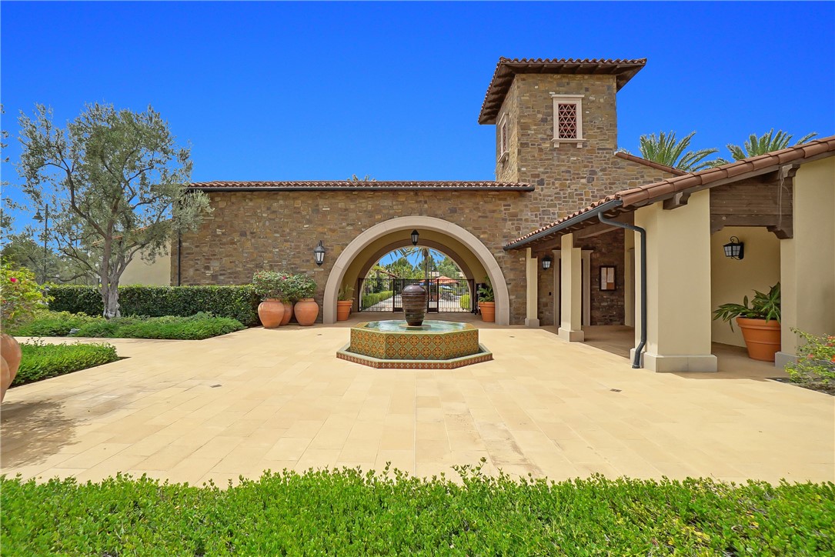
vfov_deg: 77.4
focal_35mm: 15
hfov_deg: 100.4
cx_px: 418
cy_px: 278
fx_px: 348
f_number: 11
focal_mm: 10
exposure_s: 1/1600
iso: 800
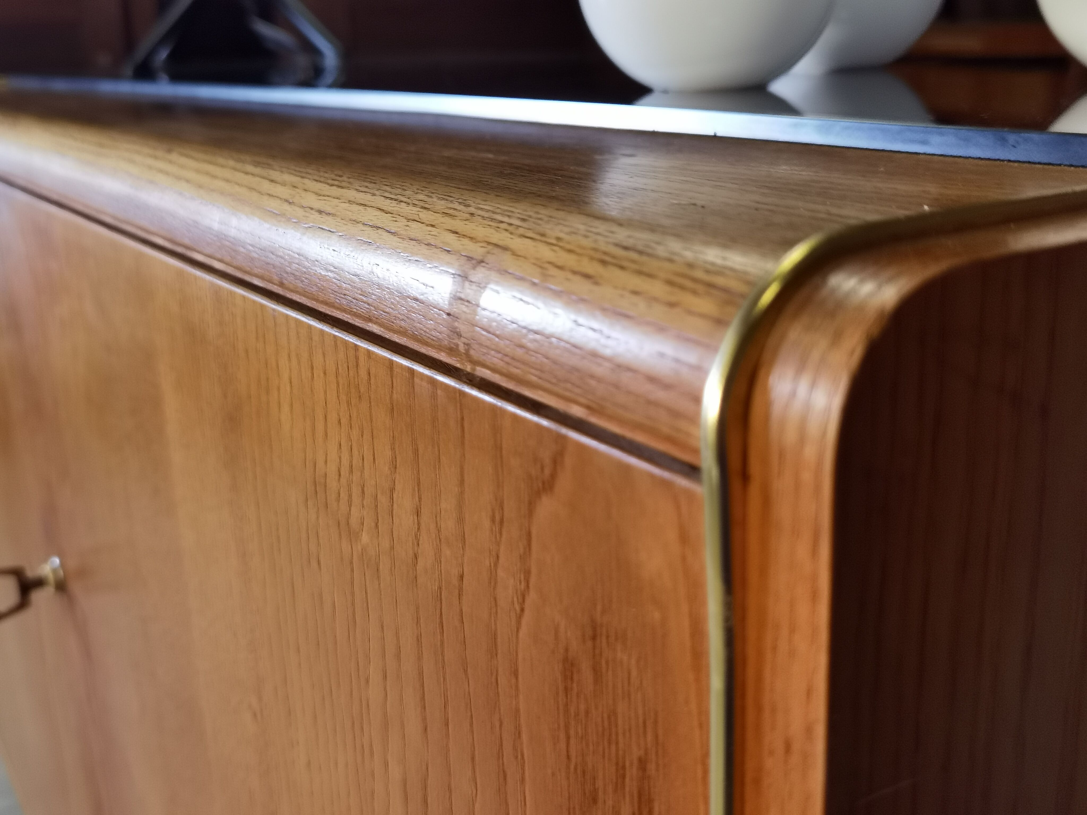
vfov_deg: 36.8
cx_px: 544
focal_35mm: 39
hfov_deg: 47.9
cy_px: 408
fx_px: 1225
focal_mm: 6.71
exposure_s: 1/50
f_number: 1.9
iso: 125
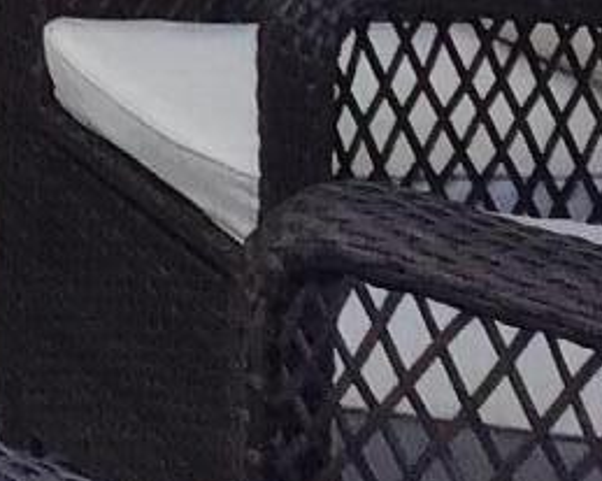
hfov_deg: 7.4
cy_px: -902
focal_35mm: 234
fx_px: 4168
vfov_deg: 6.1
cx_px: -1090
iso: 32
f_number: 2.4
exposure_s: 1/60
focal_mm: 3.3
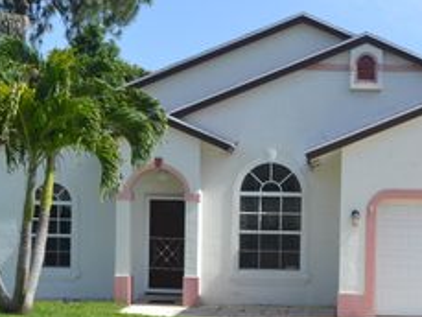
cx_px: 308
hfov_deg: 22.1
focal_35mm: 88
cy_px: 259
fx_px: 1073
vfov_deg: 16.7
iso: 100
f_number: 7.1
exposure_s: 1/200
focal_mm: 28
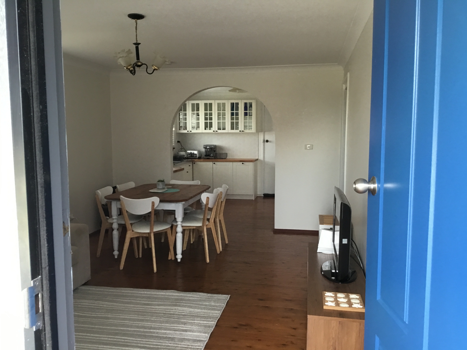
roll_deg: +0.8
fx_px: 418
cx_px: 234
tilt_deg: -5.7
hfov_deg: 58.4
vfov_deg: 45.4
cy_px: 175
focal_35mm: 31
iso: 50
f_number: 2.4
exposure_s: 1/33
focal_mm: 3.3
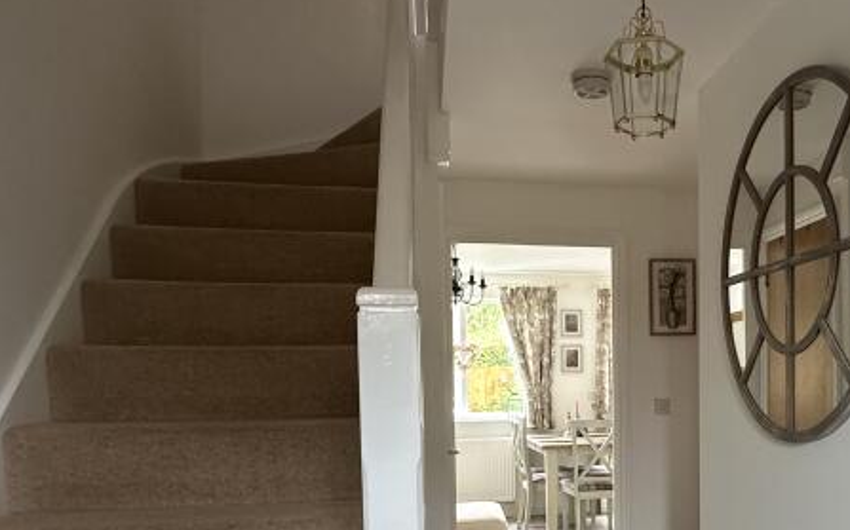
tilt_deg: -2.3
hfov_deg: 54.8
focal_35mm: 34
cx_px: 605
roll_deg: +0.0
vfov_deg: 36.2
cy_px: 412
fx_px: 787
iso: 160
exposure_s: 1/99
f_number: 2.2
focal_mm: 2.22
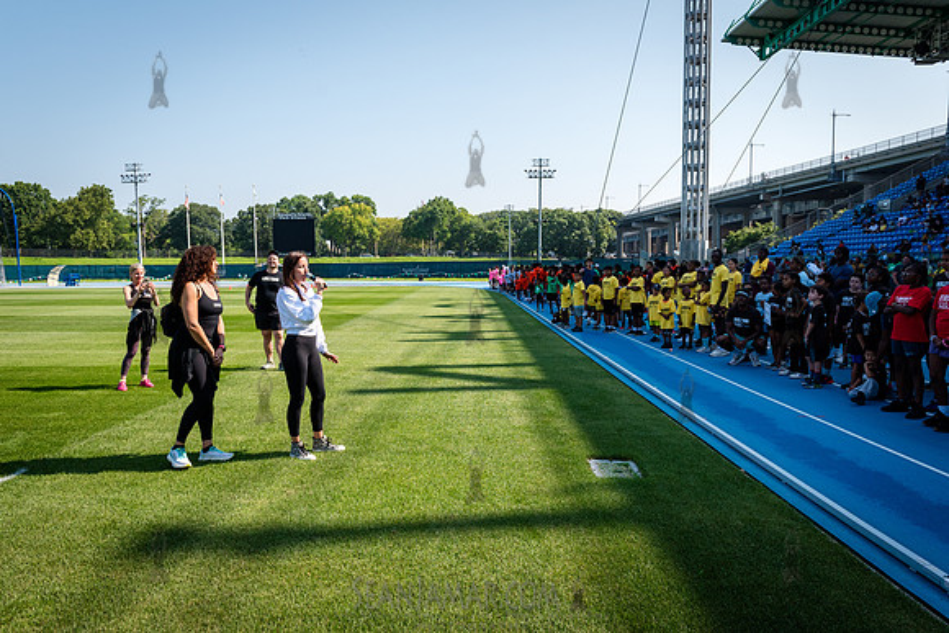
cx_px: 459
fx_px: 669
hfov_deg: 70.7
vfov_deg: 50.7
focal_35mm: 25
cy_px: 317
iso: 400
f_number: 5.6
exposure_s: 1/1600
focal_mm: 24
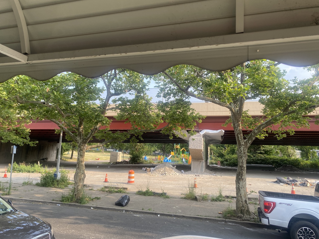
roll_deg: -2.5
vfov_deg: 53.1
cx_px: 160
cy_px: 120
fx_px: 240
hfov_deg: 67.3
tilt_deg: +7.3
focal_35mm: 26
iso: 32
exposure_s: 1/426
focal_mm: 4.25
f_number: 1.8
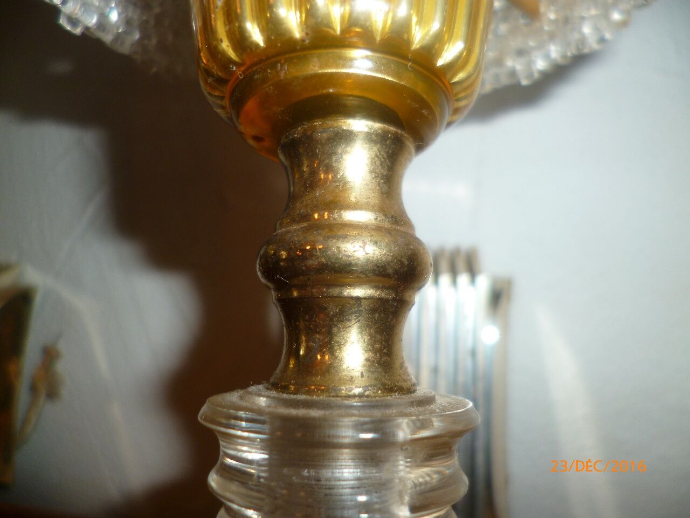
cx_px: 345
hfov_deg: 71.6
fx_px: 478
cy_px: 259
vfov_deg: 56.8
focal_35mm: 24
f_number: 2.5
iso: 100
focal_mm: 4.3
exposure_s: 1/60
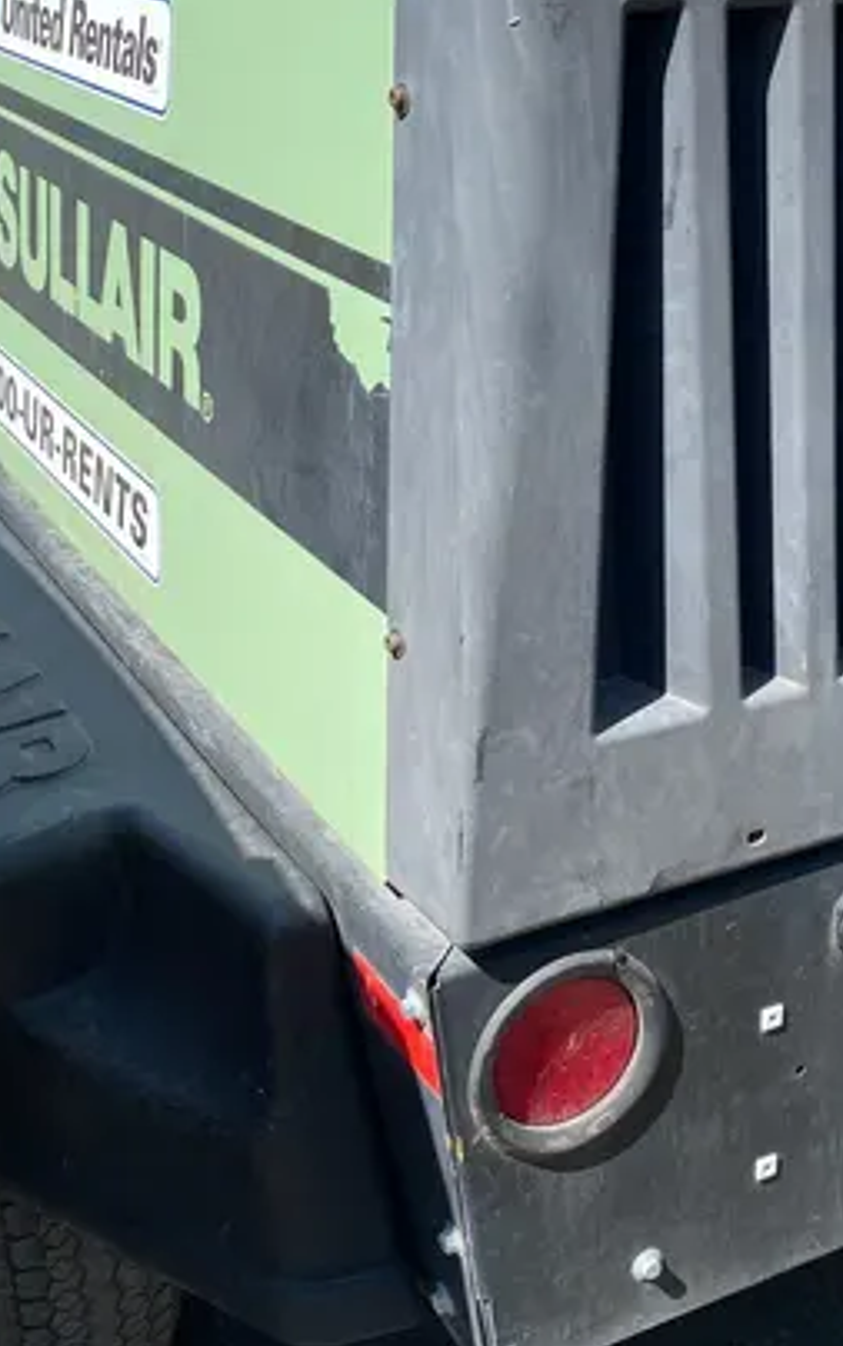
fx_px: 1835
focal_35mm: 50
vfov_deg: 40.3
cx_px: 590
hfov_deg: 25.7
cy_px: 628
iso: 32
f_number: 1.8
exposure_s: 1/1608
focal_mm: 4.25
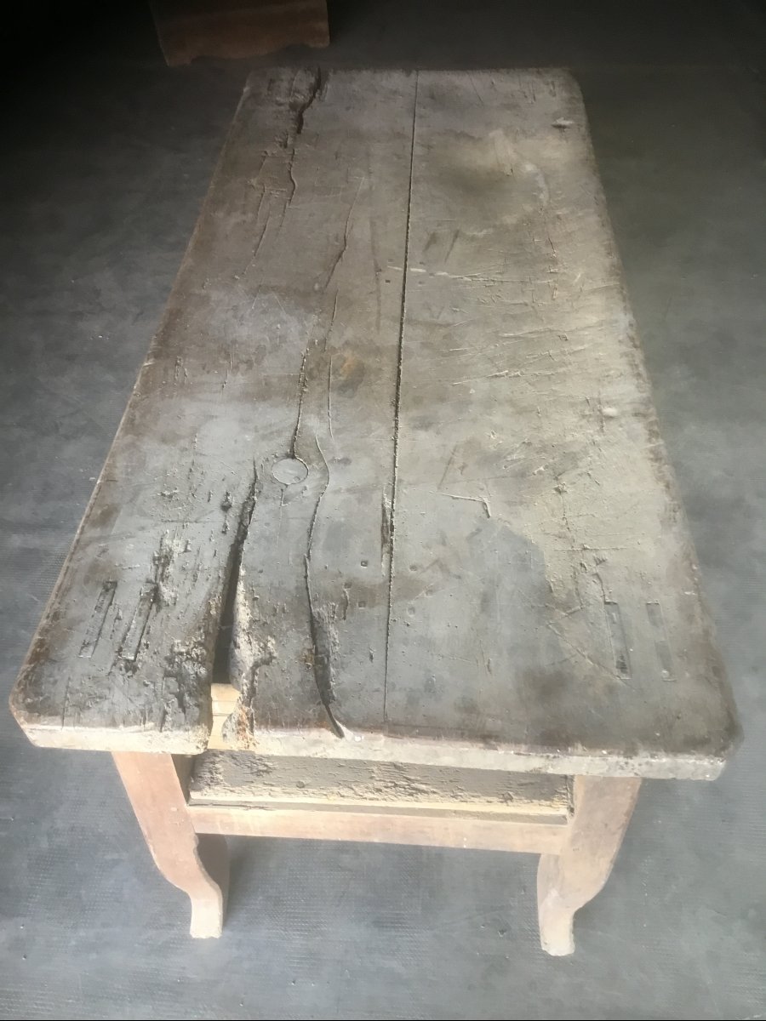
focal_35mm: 31
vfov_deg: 58.4
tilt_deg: -45.3
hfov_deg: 45.4
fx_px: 915
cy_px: 510
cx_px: 383
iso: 100
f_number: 2.4
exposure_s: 1/33
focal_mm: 3.3
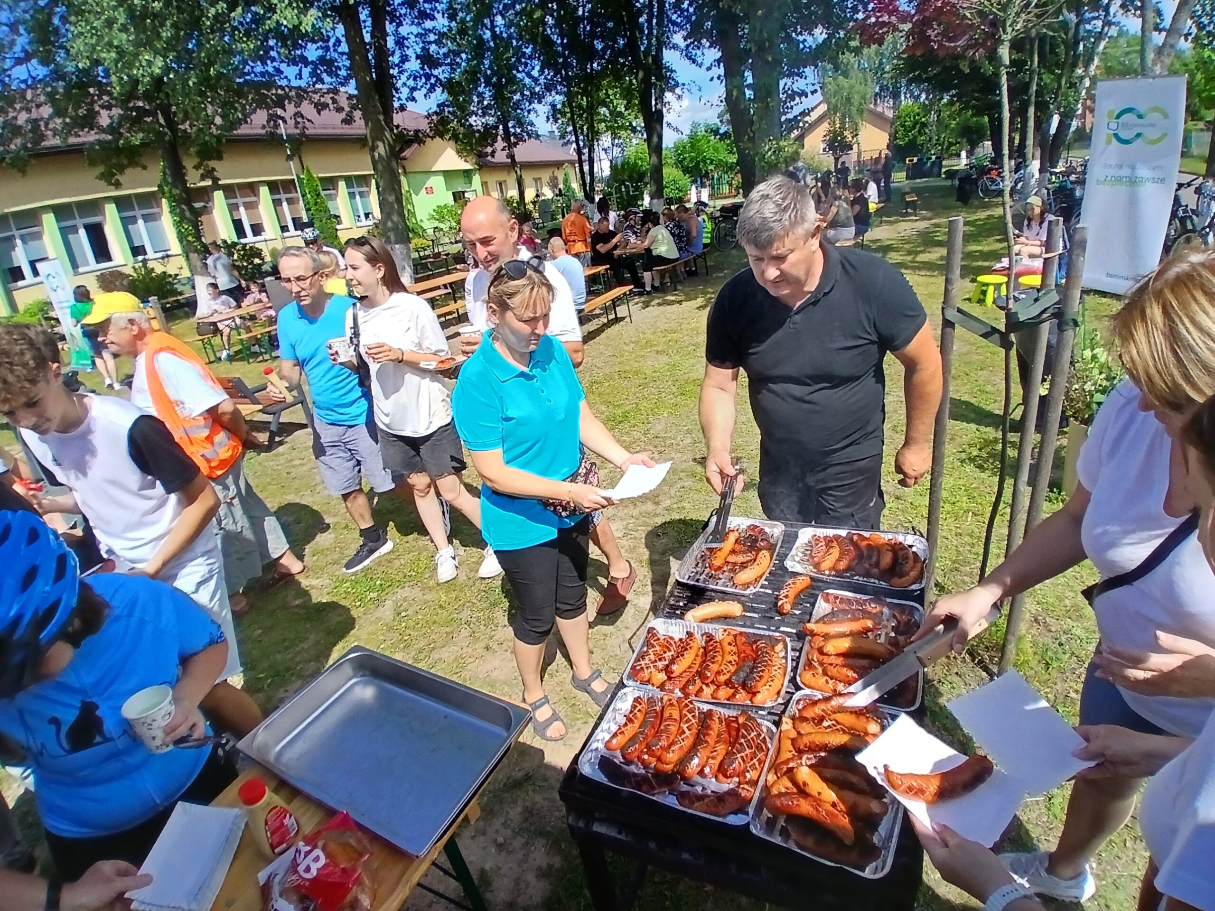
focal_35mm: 17
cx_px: 608
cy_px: 456
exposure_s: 1/1199
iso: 50
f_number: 2.2
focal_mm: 1.4
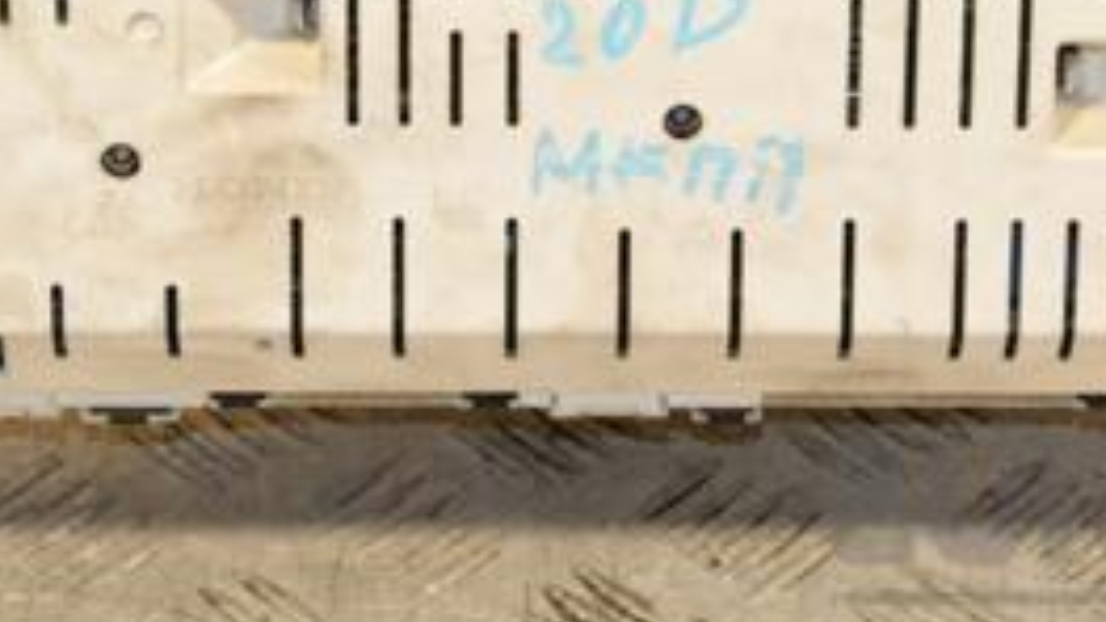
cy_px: -59
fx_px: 4728
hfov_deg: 13.3
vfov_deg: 7.5
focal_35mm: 161
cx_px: 753
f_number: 8
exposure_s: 1/200
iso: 800
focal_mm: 45
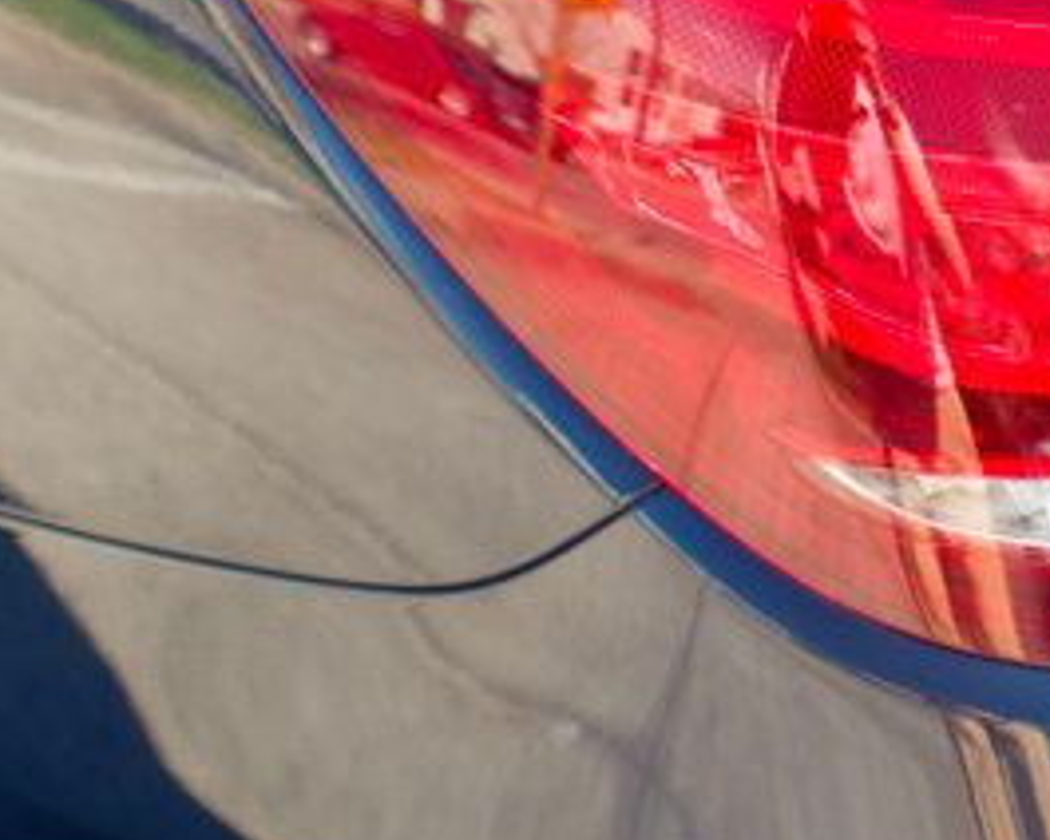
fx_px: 5283
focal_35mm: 170
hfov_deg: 11.3
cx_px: 919
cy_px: 85
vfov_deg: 9.1
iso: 500
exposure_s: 1/100
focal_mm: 50
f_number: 5
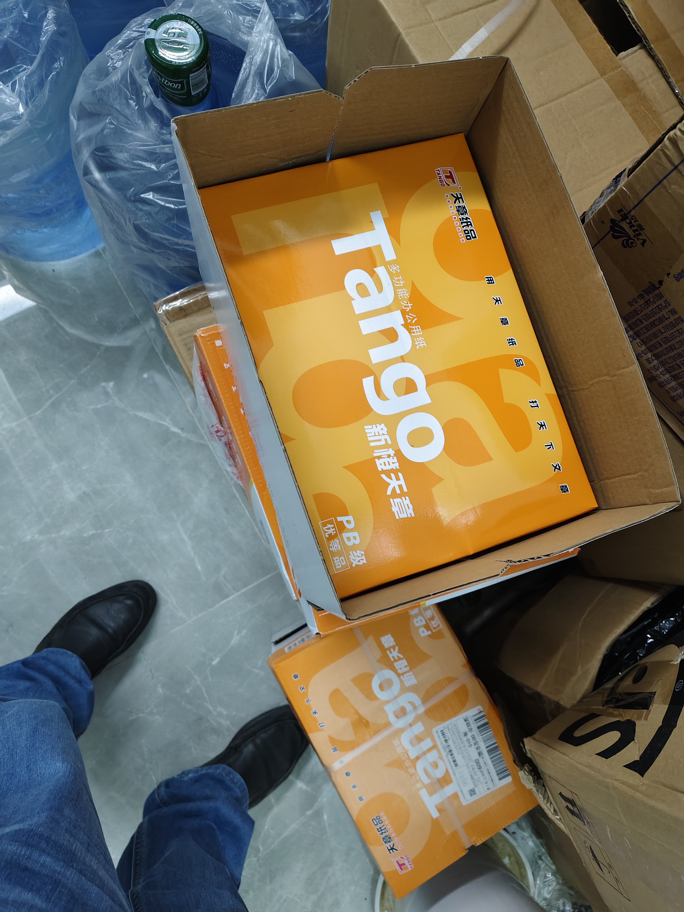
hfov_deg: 58.9
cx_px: 342
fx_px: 606
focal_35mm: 23
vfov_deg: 73.9
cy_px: 456
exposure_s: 1/50
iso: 1765
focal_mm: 5.56
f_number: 1.88
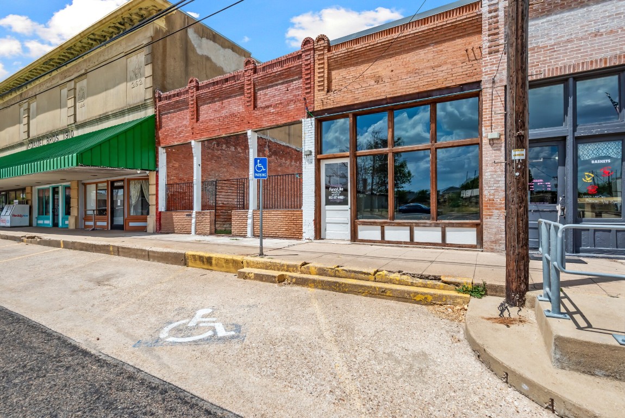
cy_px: 209
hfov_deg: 90.0
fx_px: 313
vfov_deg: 67.4
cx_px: 312
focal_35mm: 18
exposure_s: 1/1600
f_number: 9
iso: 400
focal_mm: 18
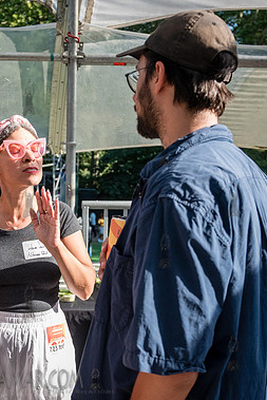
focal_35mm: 53
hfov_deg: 24.9
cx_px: 36
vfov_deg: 37.5
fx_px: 589
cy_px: 217
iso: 1600
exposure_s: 1/4000
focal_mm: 31
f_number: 4
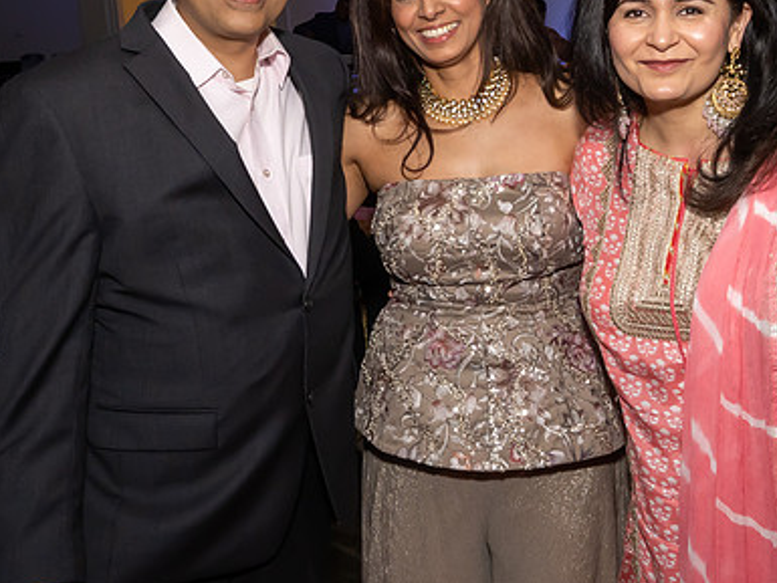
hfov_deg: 38.5
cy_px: 133
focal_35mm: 49
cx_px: 515
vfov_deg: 29.1
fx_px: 1100
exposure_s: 1/250
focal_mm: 17
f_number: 7.1
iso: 640
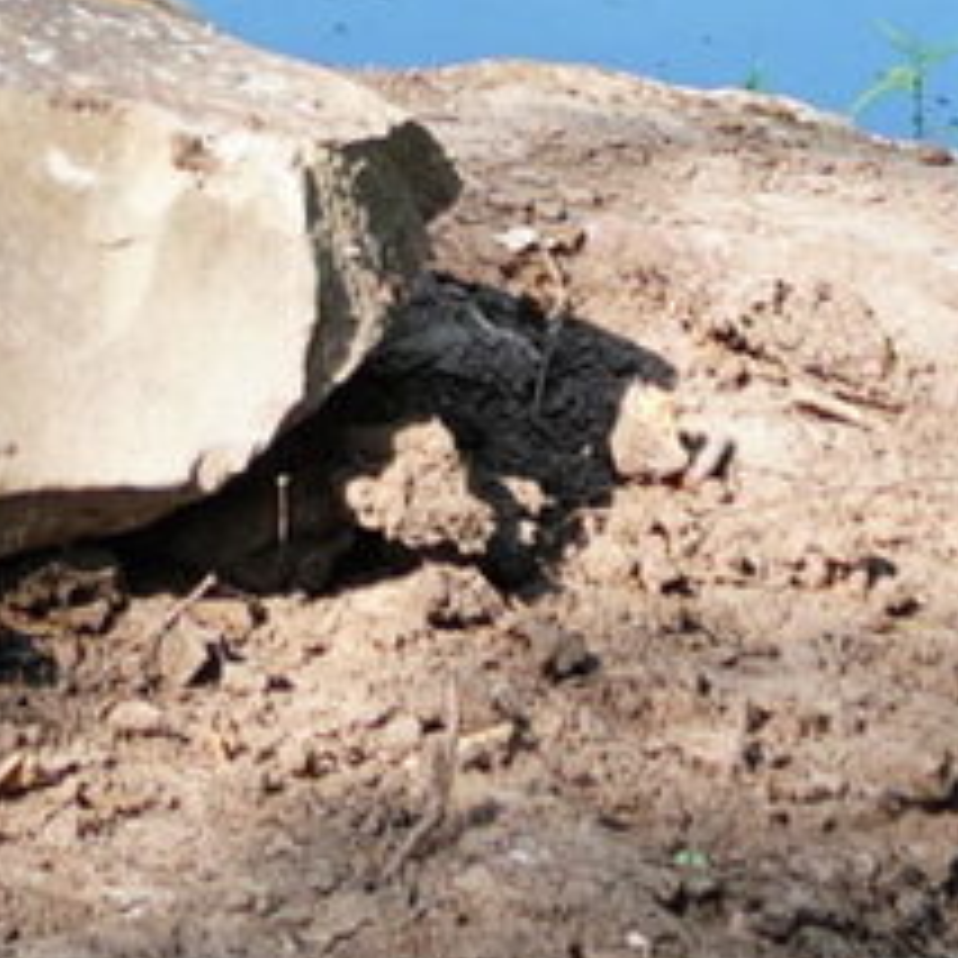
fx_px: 7671
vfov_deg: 6.3
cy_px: -2271
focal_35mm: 245
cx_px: -1700
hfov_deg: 6.6
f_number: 5
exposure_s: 1/100
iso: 100
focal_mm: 16
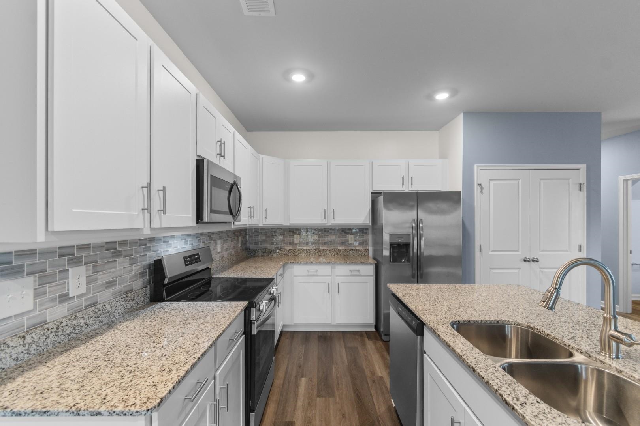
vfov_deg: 77.3
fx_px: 267
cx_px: 320
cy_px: 213
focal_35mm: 15
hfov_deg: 100.4
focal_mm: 10
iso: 100
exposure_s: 1/2
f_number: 4.5
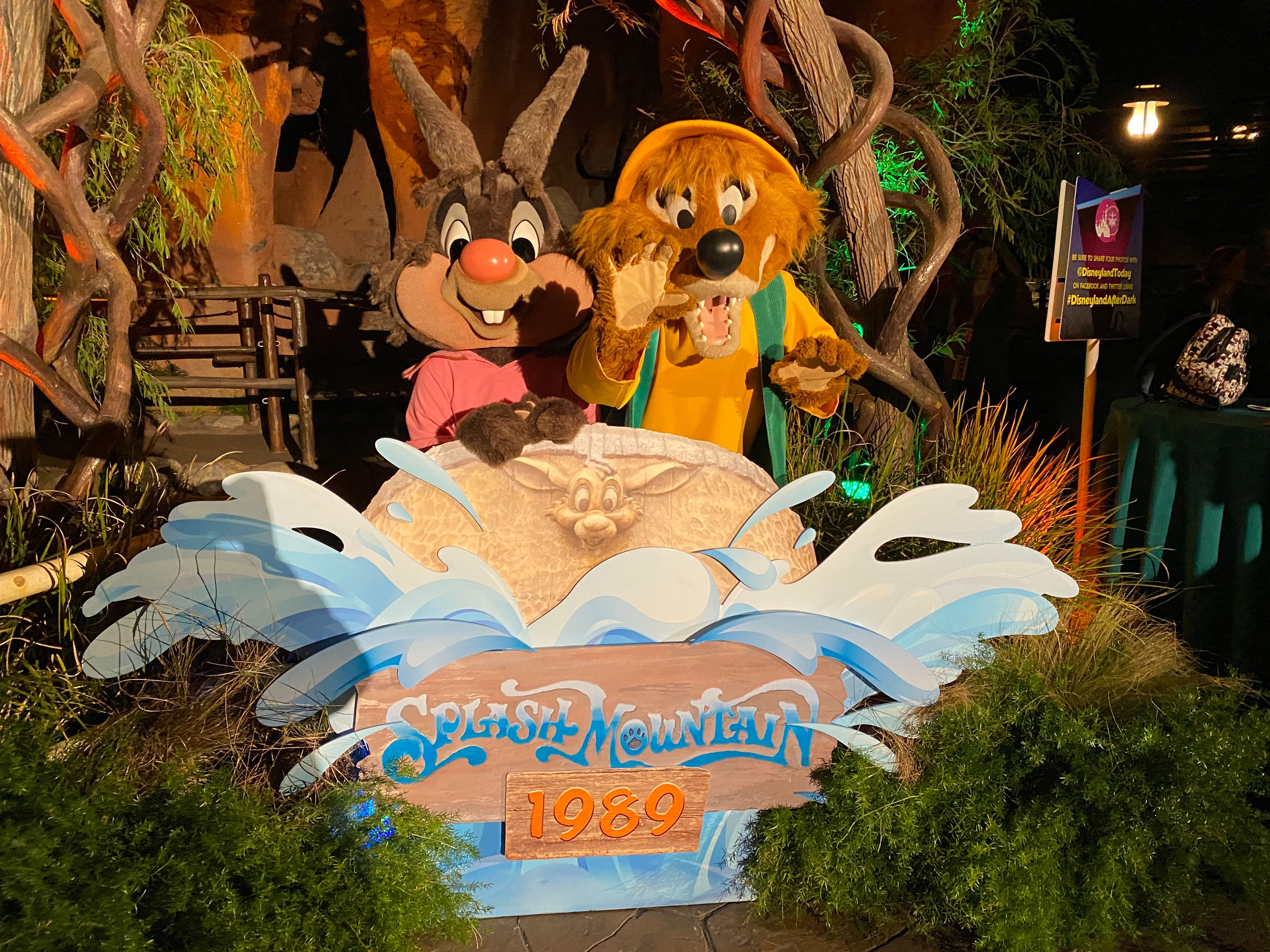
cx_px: 620
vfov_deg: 51.3
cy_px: 462
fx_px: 991
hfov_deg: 65.3
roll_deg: -1.0
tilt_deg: -10.8
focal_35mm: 27
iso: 400
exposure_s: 1/60
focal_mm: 4.25
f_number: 1.8
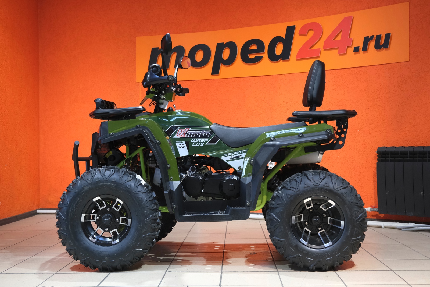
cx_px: 215
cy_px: 144
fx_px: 526
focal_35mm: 44
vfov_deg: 30.5
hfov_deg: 44.5
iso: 2000
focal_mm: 29.2
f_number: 4
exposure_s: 1/100
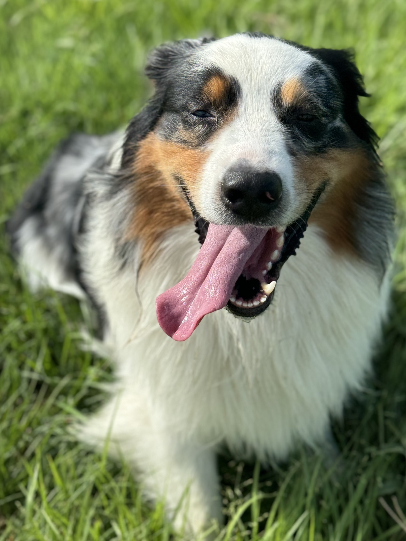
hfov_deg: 24.0
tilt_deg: -34.7
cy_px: 245
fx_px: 954
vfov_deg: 31.7
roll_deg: -2.6
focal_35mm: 61
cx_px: 233
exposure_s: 1/2833
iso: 64
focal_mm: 6.86
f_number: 1.78
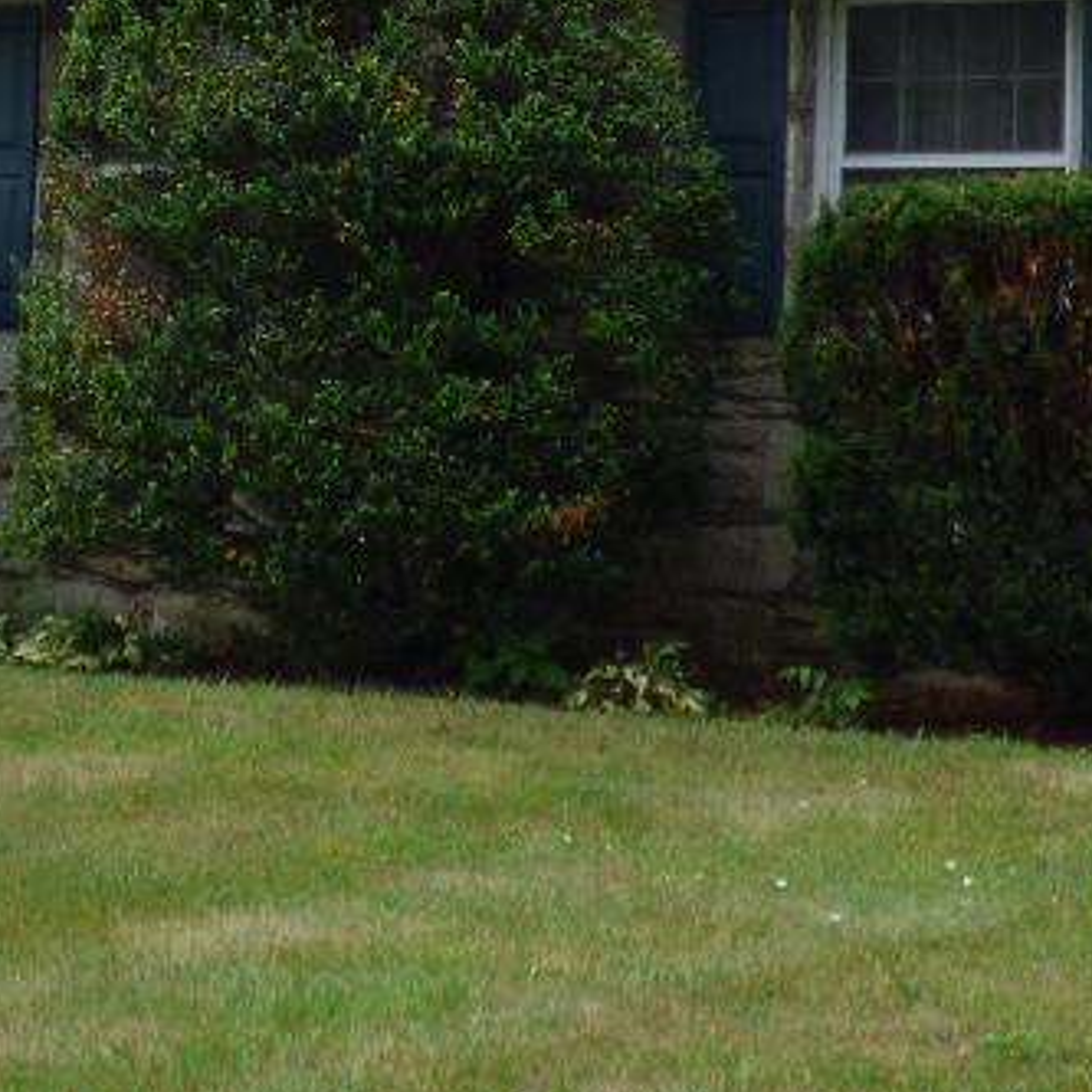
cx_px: -79
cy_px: 75
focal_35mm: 149
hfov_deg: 11.6
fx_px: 5318
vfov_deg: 11.6
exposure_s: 1/800
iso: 100
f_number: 3.5
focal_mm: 6.8
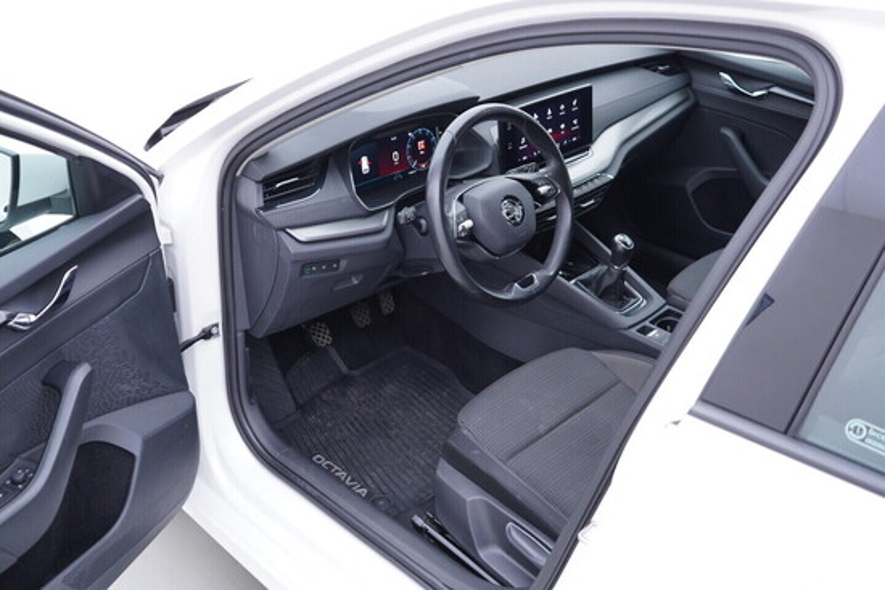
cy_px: 295
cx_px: 442
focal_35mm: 36
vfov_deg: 36.9
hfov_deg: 53.1
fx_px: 885
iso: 200
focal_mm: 24
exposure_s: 1/40
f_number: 2.8
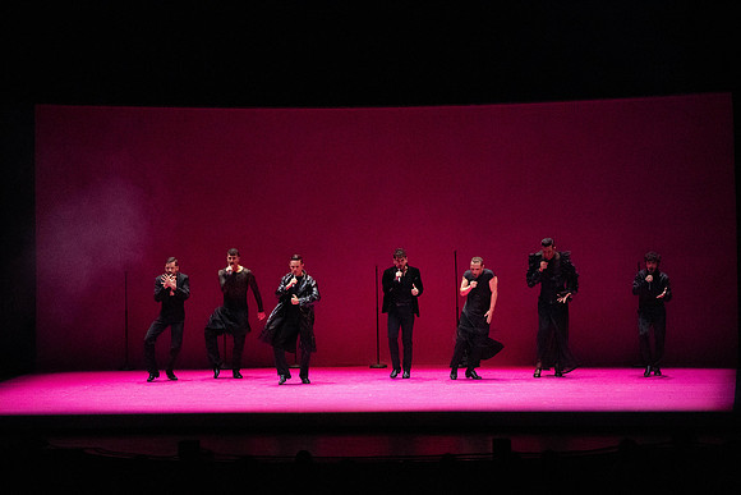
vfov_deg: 10.2
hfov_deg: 15.2
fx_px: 2779
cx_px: 370
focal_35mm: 135
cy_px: 248
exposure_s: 1/400
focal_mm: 135
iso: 25600
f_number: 9
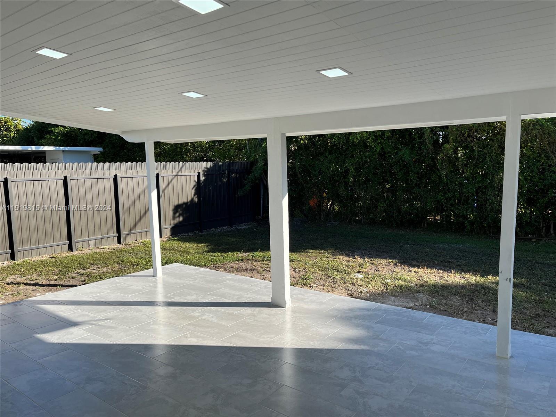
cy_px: 208
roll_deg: +1.7
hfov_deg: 67.3
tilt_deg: -6.0
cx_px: 278
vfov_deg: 53.1
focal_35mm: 26
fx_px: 418
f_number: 1.6
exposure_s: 1/1517
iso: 50
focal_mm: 5.1
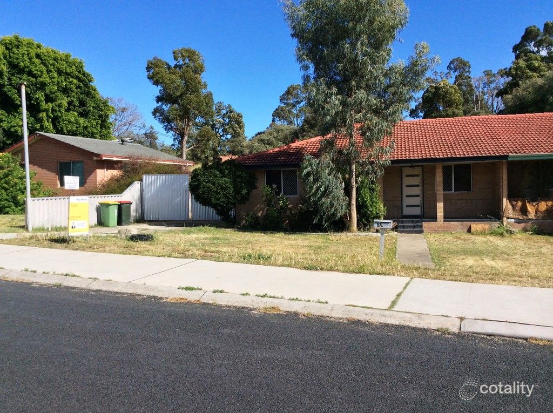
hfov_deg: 55.4
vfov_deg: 42.8
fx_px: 526
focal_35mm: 33
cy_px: 206
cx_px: 276
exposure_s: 1/1733
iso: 32
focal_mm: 3.3
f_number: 2.4
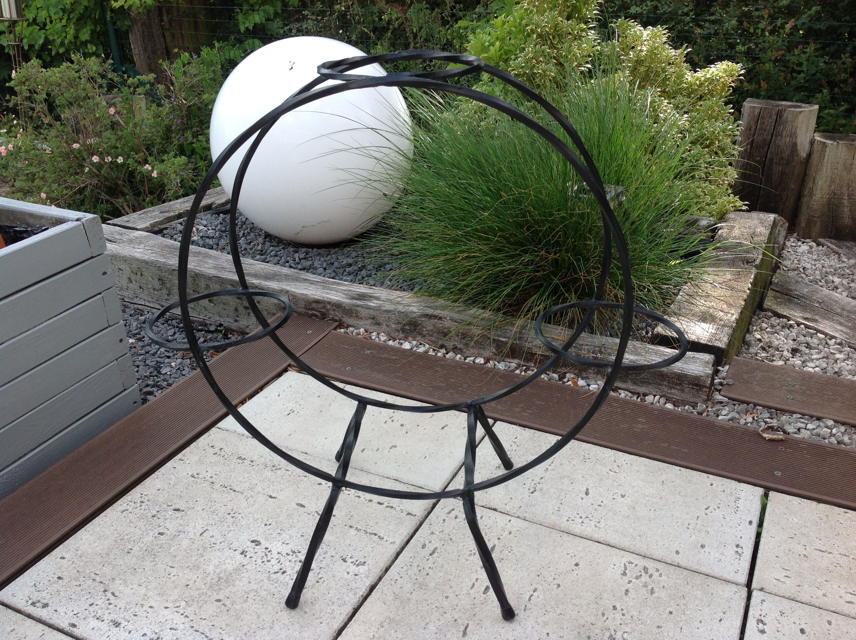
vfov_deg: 40.6
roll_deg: +1.2
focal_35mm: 35
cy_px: 320
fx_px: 864
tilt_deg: -26.6
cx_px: 428
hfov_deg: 52.7
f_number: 2.4
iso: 50
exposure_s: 1/355
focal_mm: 4.28
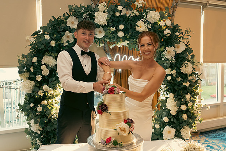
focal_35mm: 36
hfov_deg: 53.1
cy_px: 76
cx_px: 113
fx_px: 226
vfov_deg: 36.9
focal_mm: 24
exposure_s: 1/160
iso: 1600
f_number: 3.5
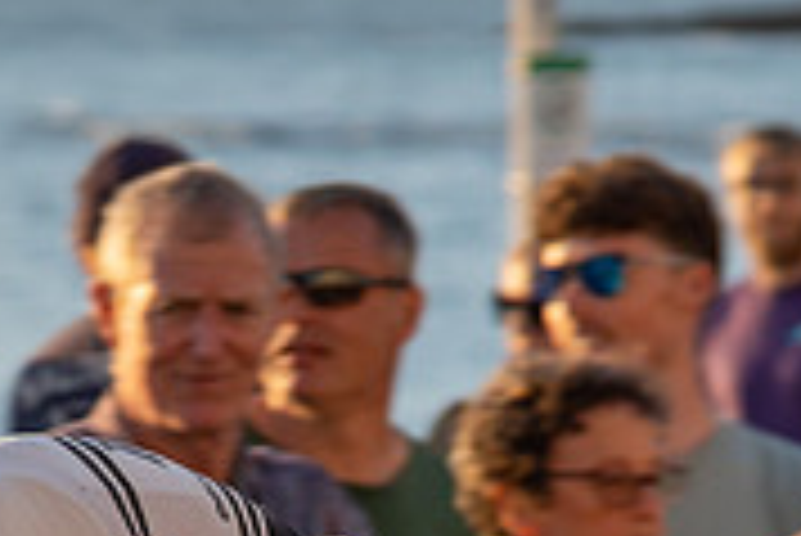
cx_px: -618
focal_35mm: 434
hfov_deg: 4.7
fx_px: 9664
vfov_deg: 3.2
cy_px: 925
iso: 200
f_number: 3.5
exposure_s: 1/1000
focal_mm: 70
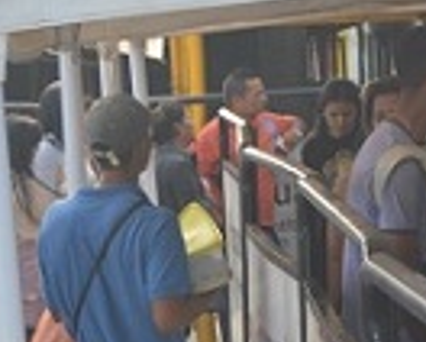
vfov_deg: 8.0
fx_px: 2399
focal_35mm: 190
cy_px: -119
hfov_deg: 9.7
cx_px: 716
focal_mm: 30
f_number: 5
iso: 100
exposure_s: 1/200
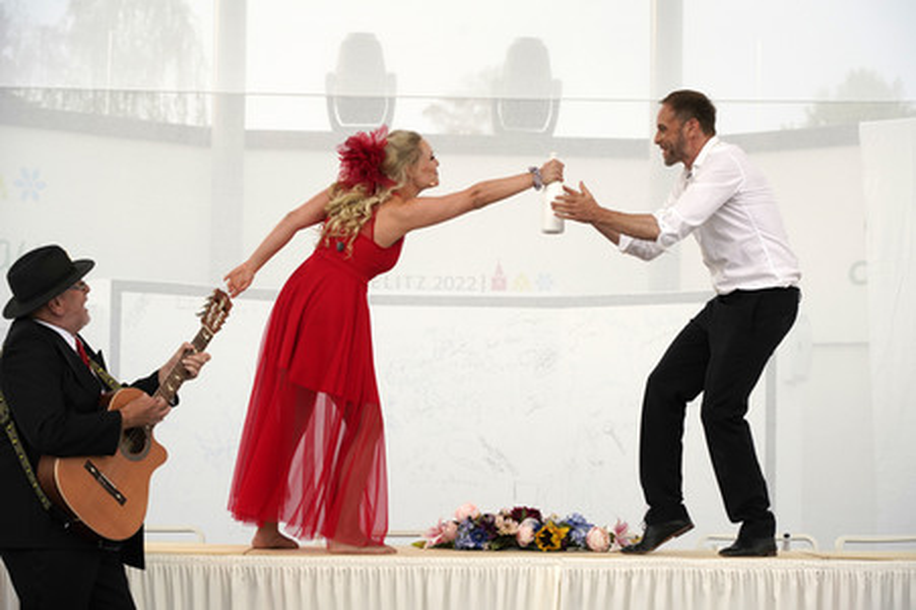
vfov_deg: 14.2
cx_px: 458
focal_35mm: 96
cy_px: 305
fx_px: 2441
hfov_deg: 21.3
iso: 640
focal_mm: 96
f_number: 6.3
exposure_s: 1/250
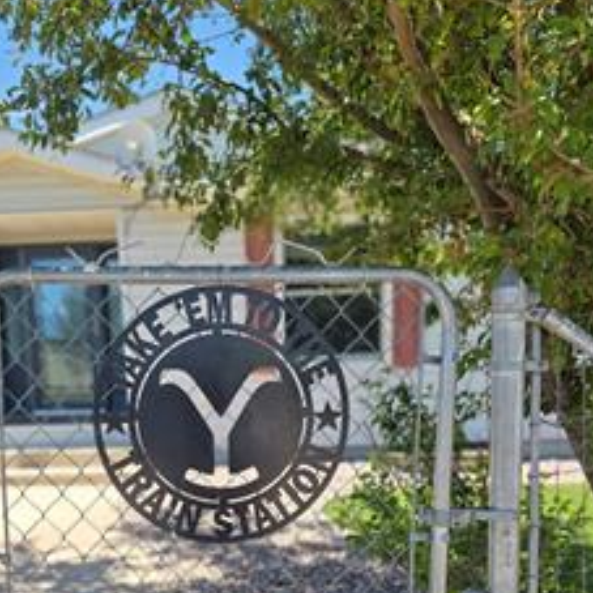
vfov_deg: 37.2
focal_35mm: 43
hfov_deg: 38.8
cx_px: 208
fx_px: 833
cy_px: 507
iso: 80
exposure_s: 1/2038
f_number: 1.7
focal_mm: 6.3
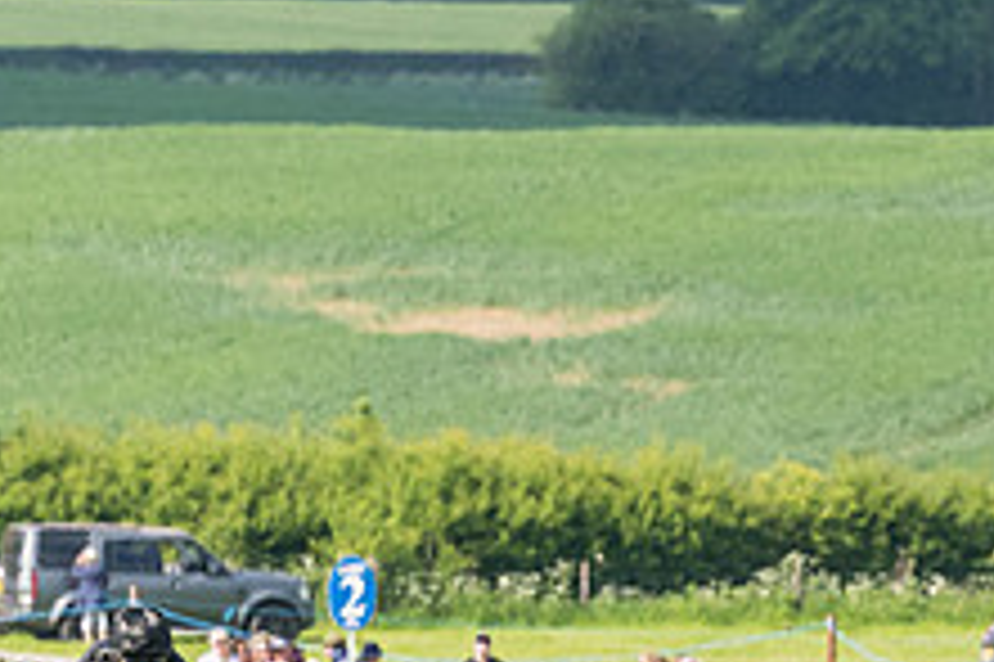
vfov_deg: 1.4
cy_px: 916
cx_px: 1152
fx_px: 27286
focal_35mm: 989
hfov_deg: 2.1
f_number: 5
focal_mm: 160
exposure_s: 1/2000
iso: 400
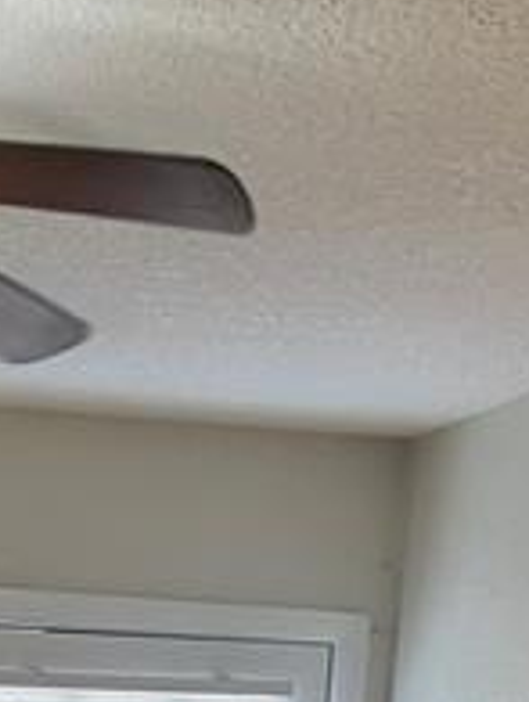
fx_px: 2234
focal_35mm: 110
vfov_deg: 15.6
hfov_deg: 13.0
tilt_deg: -9.2
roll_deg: -3.0
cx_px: -202
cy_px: 1210
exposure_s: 1/60
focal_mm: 3.99
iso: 50
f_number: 1.8
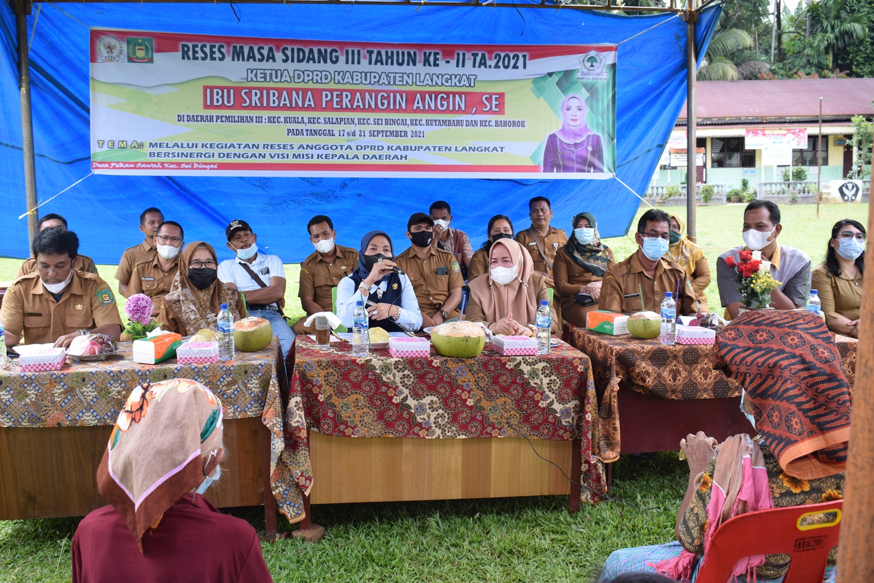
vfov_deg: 35.9
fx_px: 898
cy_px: 287
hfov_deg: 51.9
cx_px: 428
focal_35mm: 37
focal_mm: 24
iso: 400
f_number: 6.3
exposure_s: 1/125
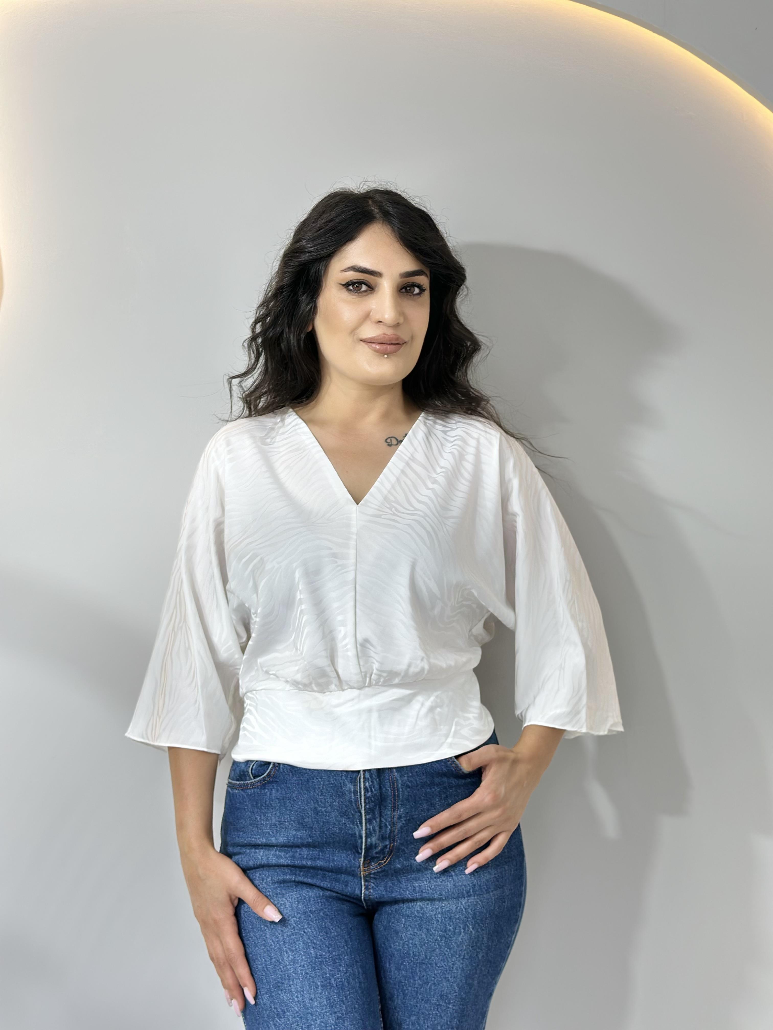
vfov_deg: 39.7
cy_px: 515
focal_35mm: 48
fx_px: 1429
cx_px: 386
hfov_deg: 30.3
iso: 64
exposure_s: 1/109
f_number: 1.78
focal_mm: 6.86
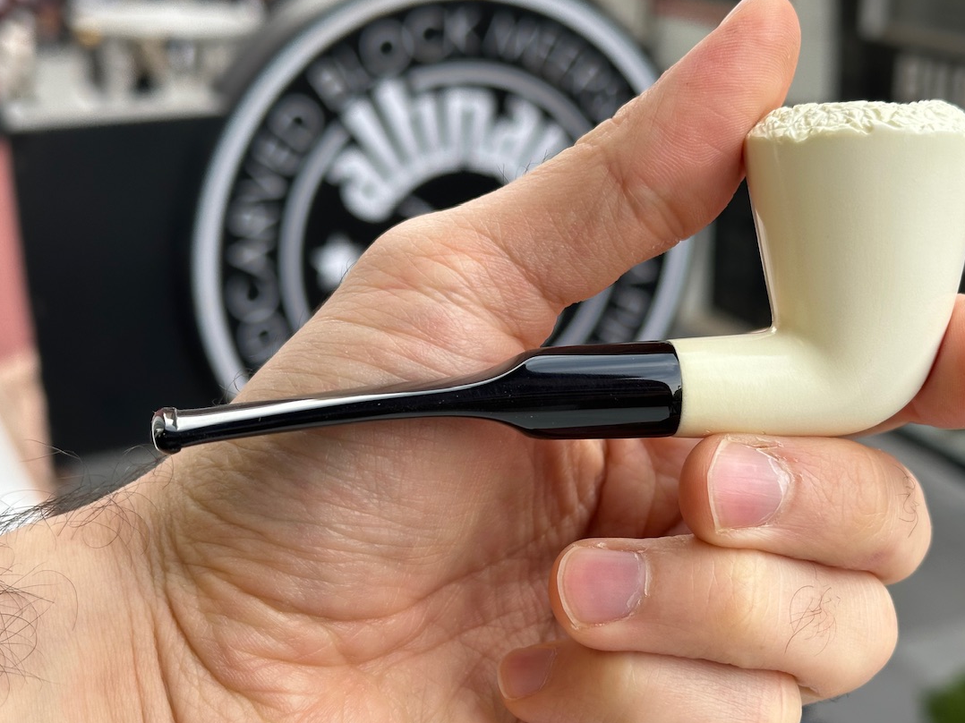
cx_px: 566
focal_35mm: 57
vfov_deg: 25.6
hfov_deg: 33.7
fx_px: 1589
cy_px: 384
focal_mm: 6.86
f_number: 1.78
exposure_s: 1/358
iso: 64
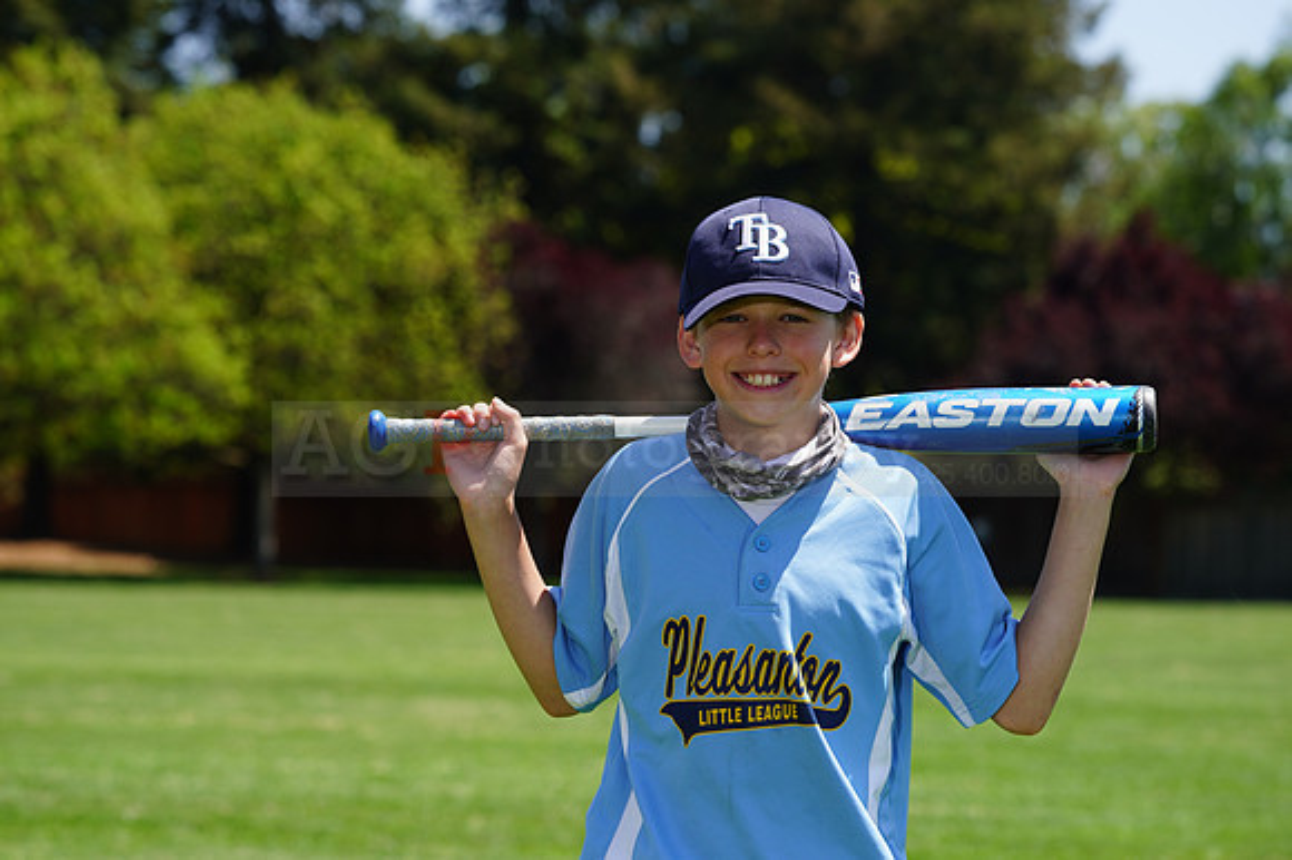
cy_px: 430
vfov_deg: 7.4
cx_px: 646
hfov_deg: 11.1
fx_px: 6635
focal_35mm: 185
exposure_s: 1/160
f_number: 9
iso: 100
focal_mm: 185
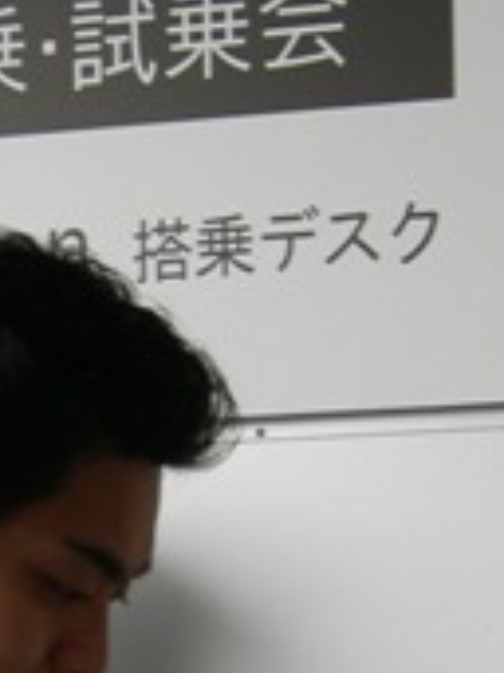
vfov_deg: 10.1
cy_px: 510
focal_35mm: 195
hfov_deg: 7.6
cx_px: 28
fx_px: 3790
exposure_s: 1/40.2
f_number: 3.1
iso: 64
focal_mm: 10.4
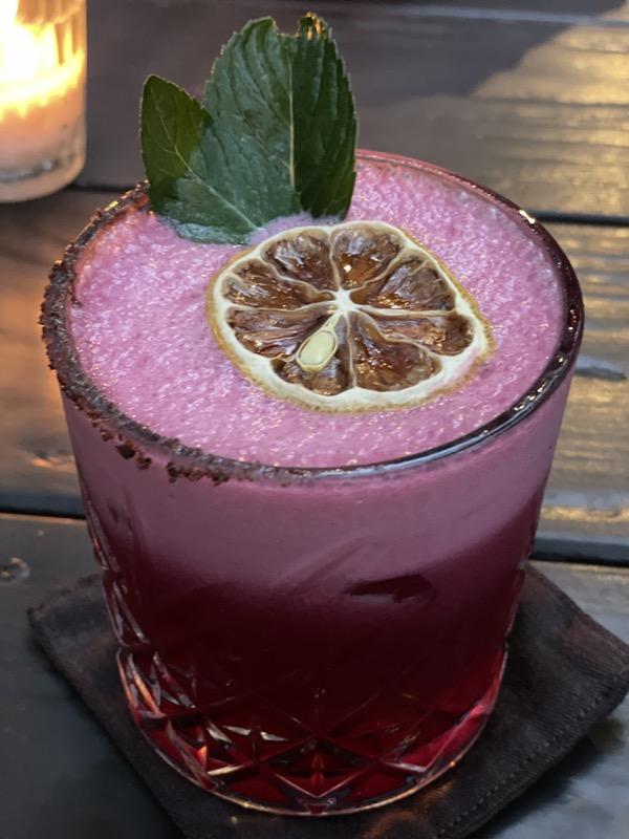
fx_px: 1260
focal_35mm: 52
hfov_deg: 28.0
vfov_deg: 36.8
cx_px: 314
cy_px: 420
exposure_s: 1/16
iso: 500
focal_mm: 6
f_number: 2
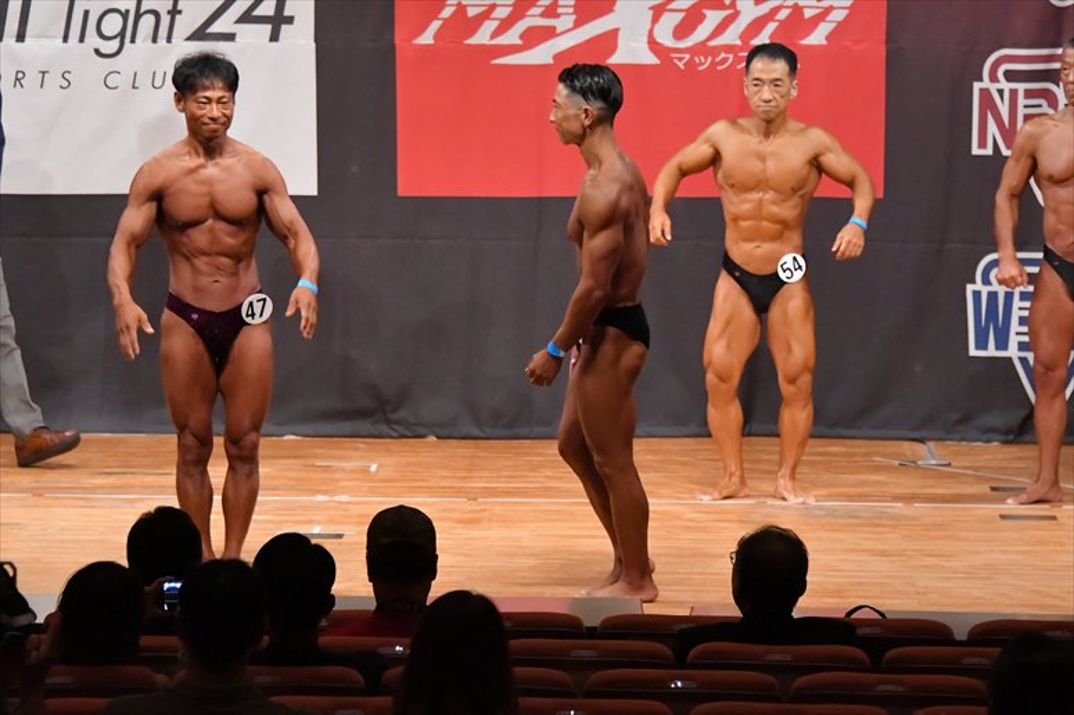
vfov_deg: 6.3
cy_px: 358
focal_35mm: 217
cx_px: 537
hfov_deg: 9.5
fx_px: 6471
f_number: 5.6
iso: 10000
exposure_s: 1/400
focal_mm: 145
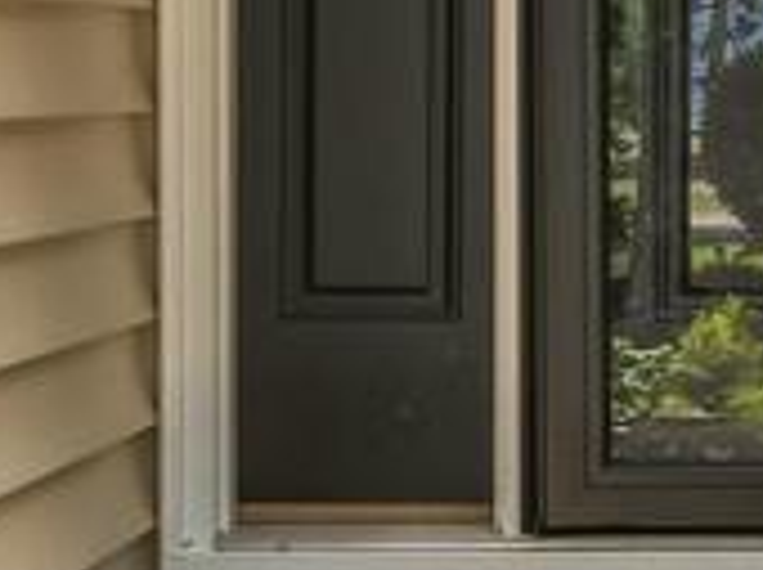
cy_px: 92
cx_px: 907
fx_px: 3962
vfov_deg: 8.2
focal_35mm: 180
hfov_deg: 10.8
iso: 200
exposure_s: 1/160
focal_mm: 31
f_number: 8
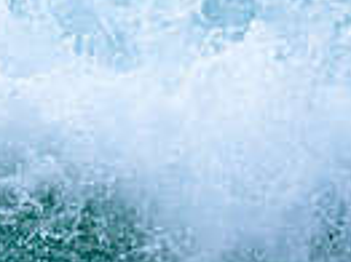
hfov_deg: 0.4
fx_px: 46175
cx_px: -357
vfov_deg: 0.3
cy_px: -74
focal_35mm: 4558
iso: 450
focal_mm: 800
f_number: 6.3
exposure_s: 1/3200
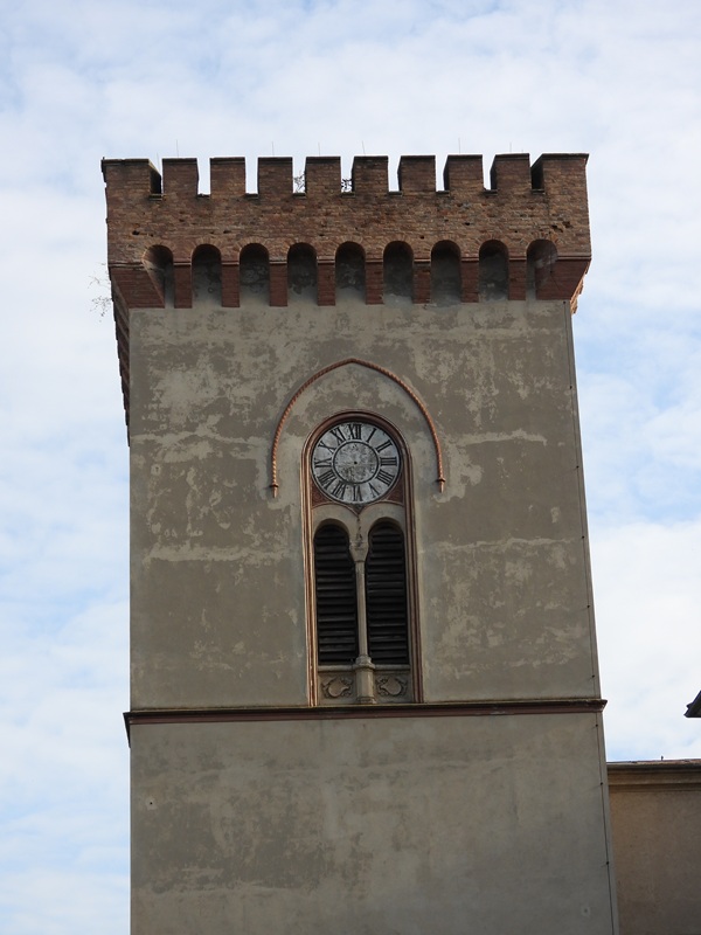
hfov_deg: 17.4
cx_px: 350
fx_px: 2295
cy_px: 468
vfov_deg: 23.0
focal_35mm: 85
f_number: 4
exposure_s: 1/640
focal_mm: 15.2
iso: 100
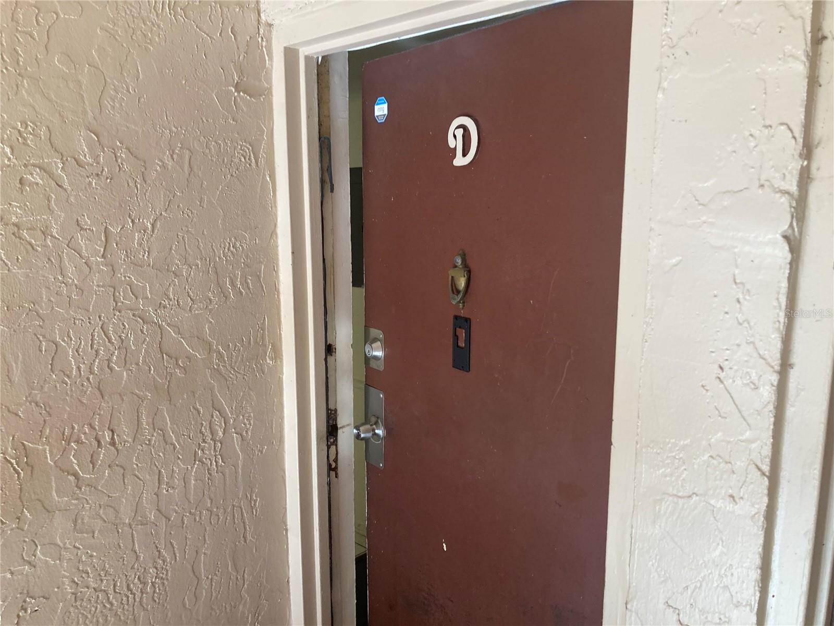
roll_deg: -0.7
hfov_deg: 63.4
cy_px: 313
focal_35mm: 28
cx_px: 417
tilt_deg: -7.3
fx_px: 675
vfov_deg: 49.7
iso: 80
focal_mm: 3.99
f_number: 1.8
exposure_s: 1/83
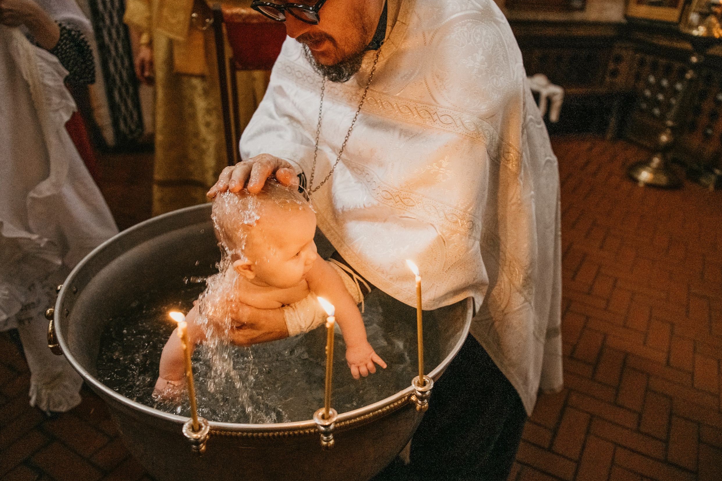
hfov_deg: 69.4
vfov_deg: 49.5
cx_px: 372
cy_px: 260
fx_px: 521
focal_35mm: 26
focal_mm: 24
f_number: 3.2
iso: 2500
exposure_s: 1/320
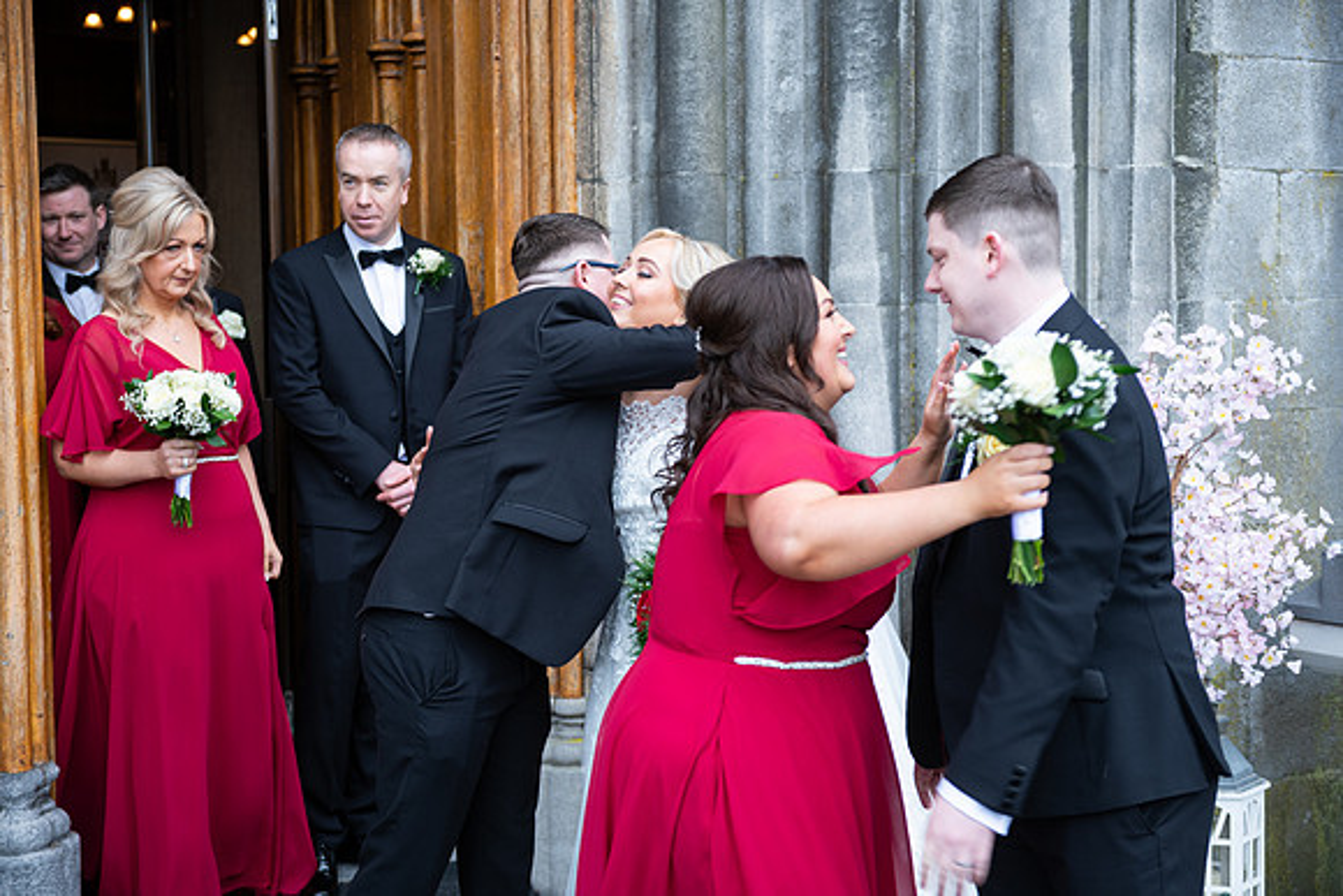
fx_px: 2052
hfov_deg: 36.2
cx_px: 672
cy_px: 448
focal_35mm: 55
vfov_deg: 24.6
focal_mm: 55
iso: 125
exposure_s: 1/160
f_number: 3.5
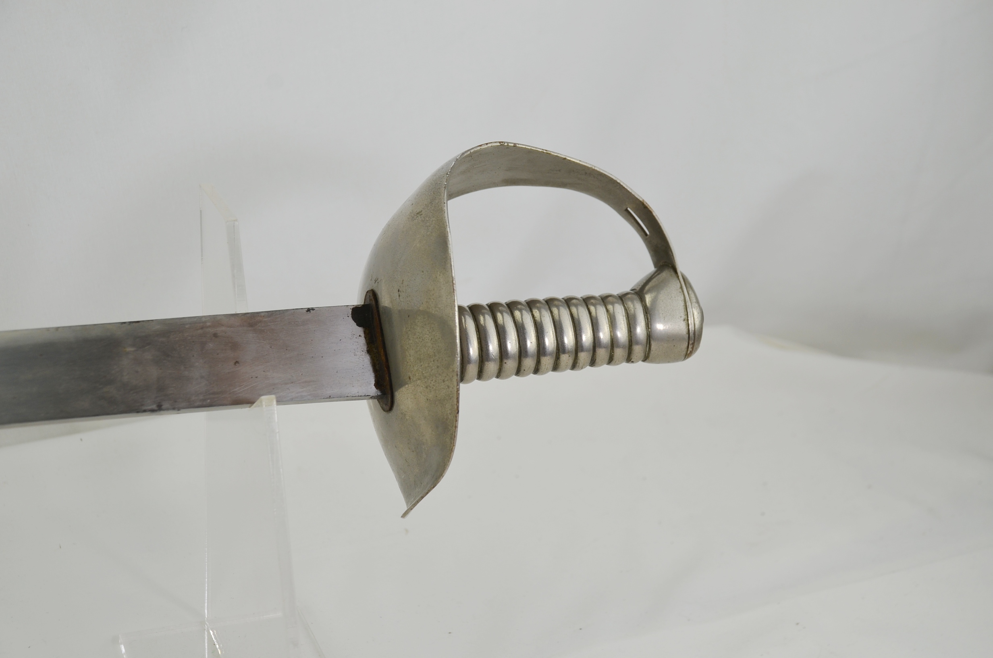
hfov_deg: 27.0
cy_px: 329
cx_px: 496
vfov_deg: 18.1
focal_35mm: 75
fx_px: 2064
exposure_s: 1/125
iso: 250
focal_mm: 50
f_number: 5.6
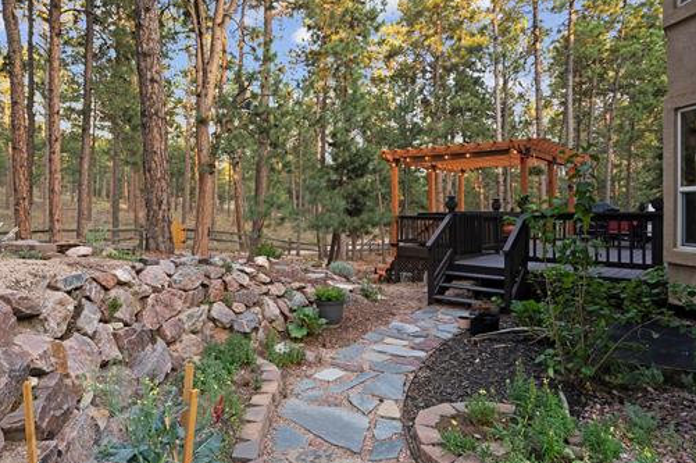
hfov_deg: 75.9
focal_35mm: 23
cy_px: 202
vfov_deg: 54.8
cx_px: 308
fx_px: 444
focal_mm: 18
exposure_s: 1/6
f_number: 8
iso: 100
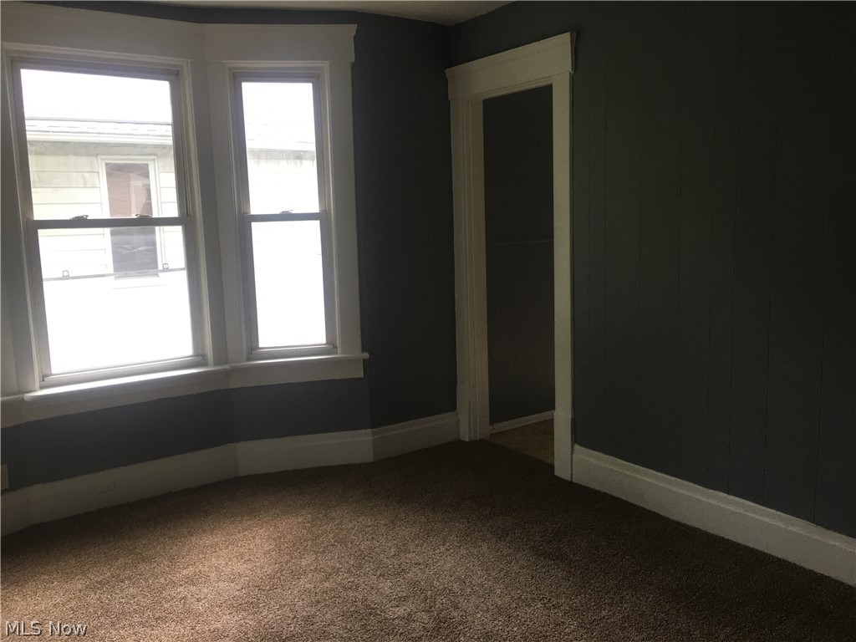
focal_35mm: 29
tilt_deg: -7.9
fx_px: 717
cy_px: 321
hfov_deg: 61.7
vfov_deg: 48.2
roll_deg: +1.5
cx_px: 428
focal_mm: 4.15
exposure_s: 1/15
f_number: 2.2
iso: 25
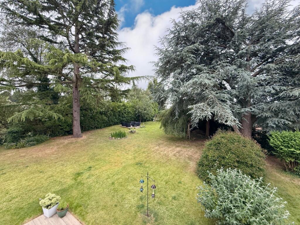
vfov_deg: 85.7
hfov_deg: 102.1
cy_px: 112
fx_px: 121
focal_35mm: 14
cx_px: 150
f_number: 2.2
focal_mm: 2.22
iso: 80
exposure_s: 1/99
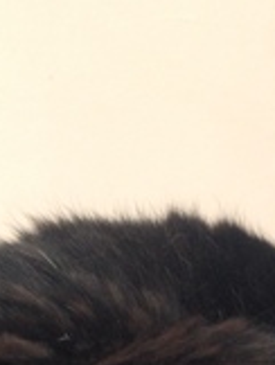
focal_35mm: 122
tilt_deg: -14.4
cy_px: 419
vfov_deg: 15.6
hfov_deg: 11.6
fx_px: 1289
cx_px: 419
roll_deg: -0.4
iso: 64
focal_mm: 4.12
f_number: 2.4
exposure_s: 1/20
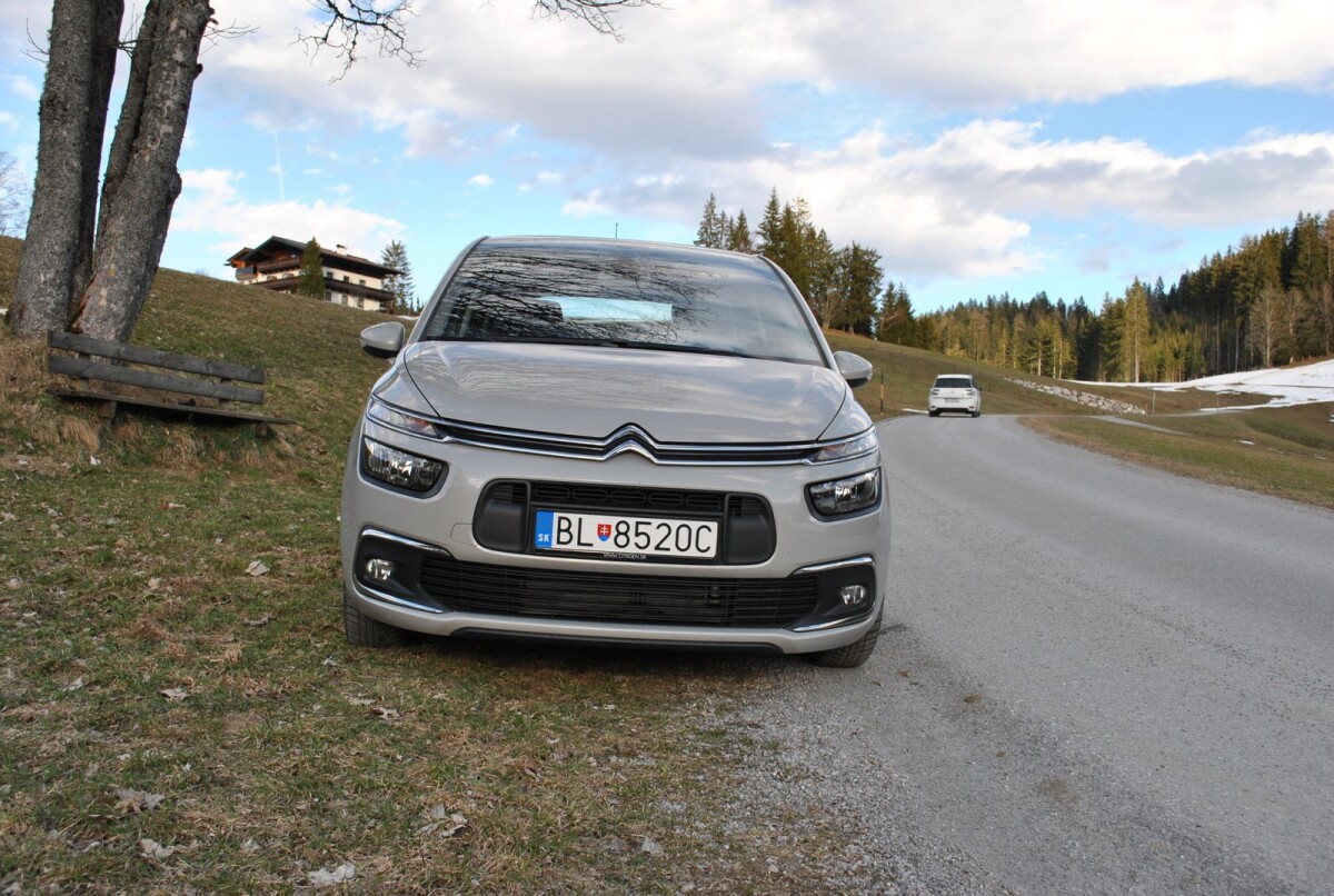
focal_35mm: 33
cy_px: 448
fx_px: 1226
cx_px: 667
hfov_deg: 57.1
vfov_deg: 40.2
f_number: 6.3
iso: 100
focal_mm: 22
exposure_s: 1/160
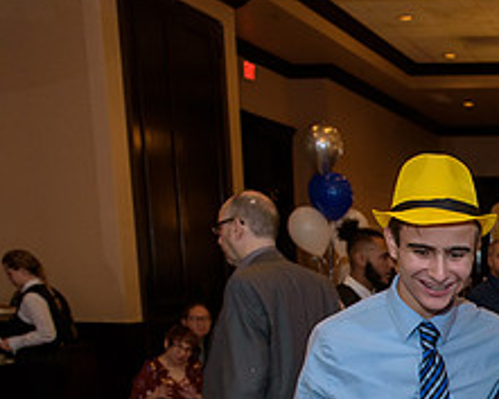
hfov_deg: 28.1
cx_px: 592
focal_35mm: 59
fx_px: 872
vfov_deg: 24.3
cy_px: 423
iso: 1600
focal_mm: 24
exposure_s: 1/125
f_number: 3.2
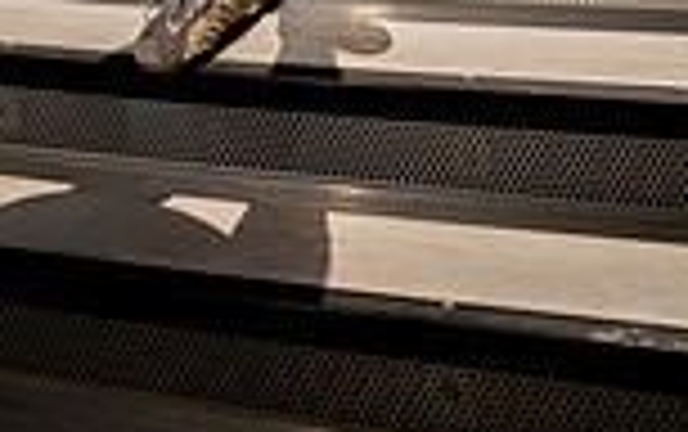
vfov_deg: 13.9
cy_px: -540
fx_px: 1352
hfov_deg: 28.1
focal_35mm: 72
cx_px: 162
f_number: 8
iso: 100
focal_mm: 24
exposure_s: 1/250
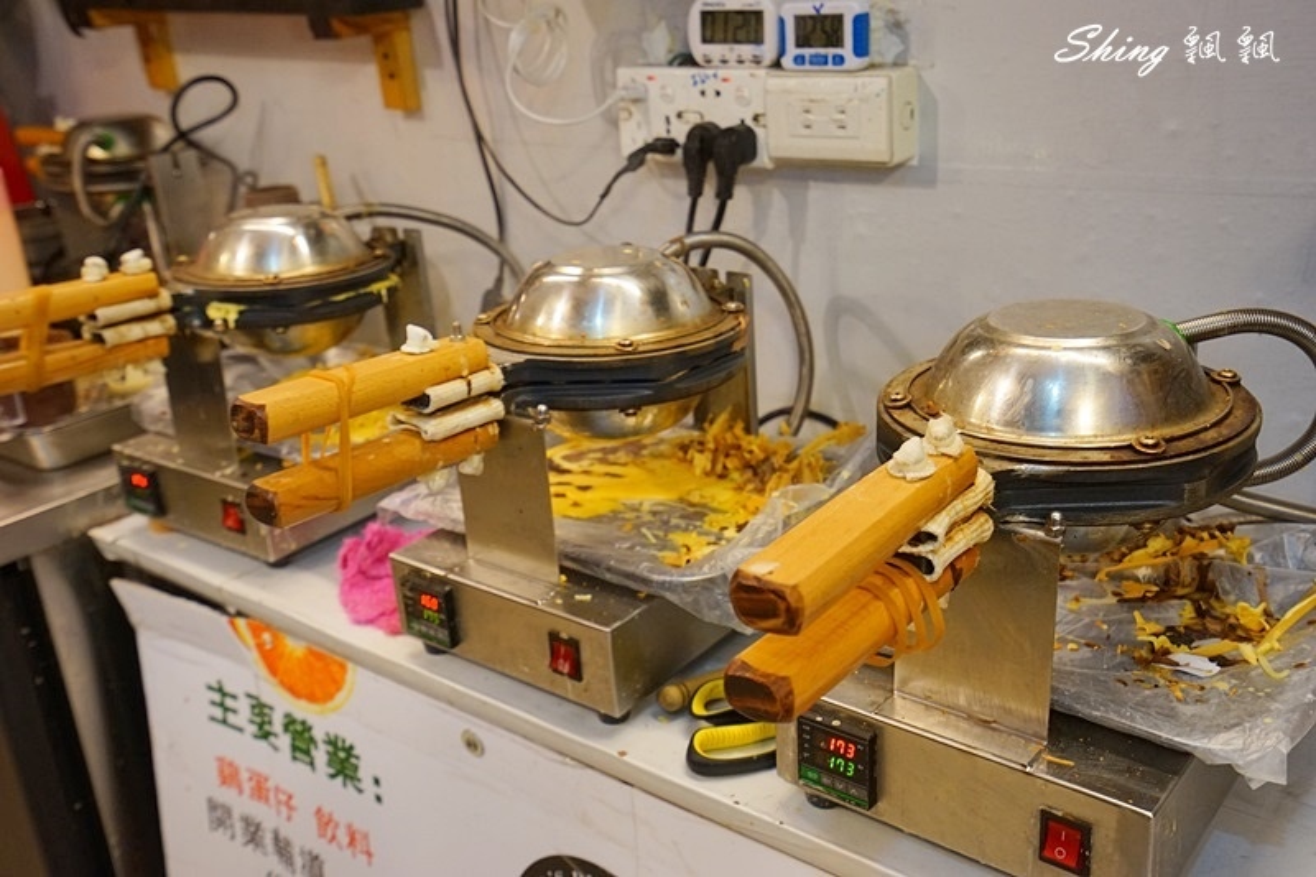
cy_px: 438
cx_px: 658
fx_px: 1279
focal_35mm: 35
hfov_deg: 54.4
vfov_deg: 37.8
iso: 1250
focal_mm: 35
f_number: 5.6
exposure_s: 1/30
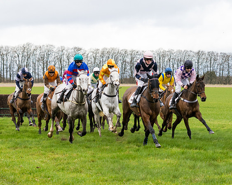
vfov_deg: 8.6
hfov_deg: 10.8
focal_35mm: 179
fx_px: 1226
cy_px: 94
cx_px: 111
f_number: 4
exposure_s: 1/1250
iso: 500
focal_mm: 70
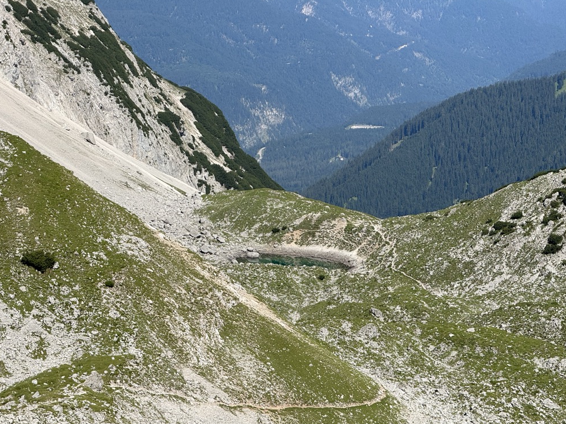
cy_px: 212
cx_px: 278
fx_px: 2027
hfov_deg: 15.9
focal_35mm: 124
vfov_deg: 11.9
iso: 50
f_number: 2.8
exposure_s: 1/1167
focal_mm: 15.66
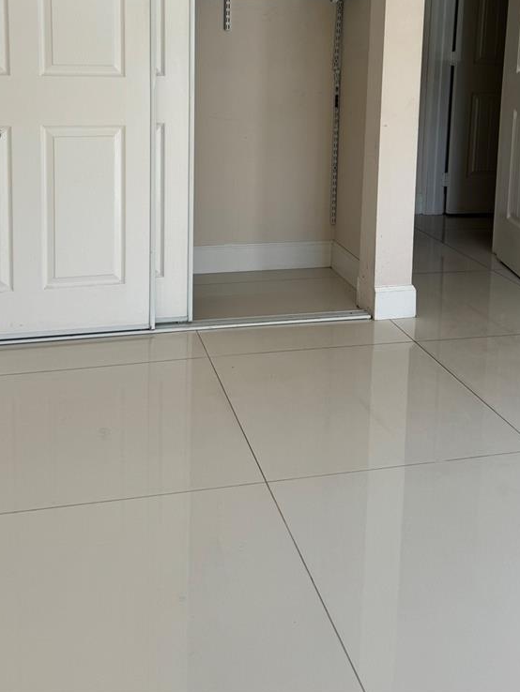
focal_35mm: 39
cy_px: 134
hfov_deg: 36.8
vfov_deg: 45.3
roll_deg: -1.4
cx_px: 249
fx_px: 781
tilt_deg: -7.4
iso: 64
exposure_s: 1/238
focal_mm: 6.76
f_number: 1.78
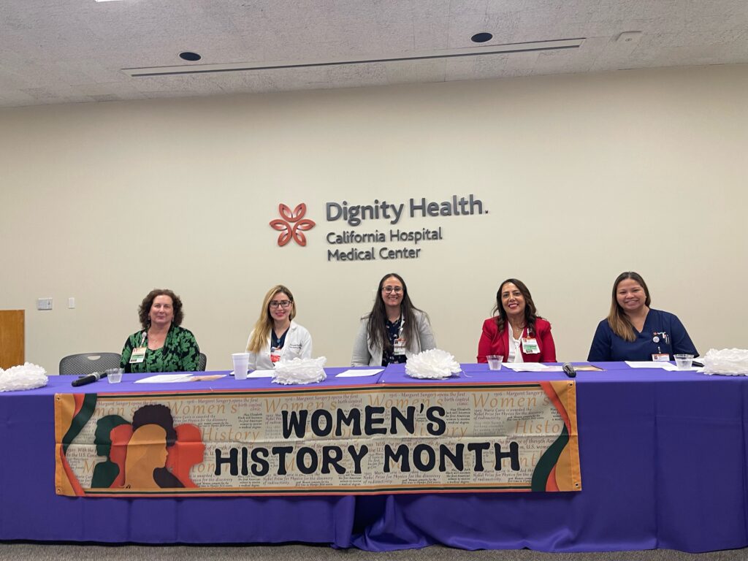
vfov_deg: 54.9
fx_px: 540
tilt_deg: +1.3
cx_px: 374
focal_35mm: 25
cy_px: 280
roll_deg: +1.3
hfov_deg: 69.4
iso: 125
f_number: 1.6
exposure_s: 1/60
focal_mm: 5.1
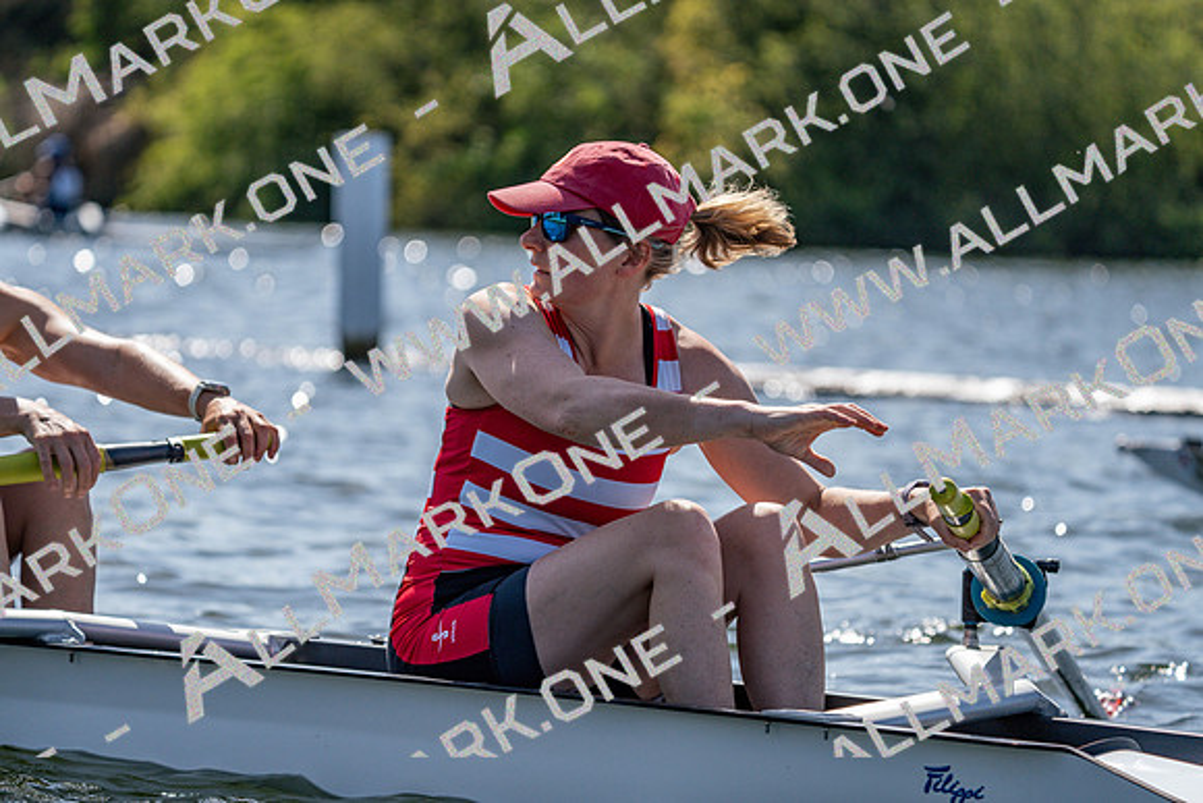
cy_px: 402
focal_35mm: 223
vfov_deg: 6.2
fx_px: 7453
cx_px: 602
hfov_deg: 9.2
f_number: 5.6
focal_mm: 223
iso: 250
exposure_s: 1/2000
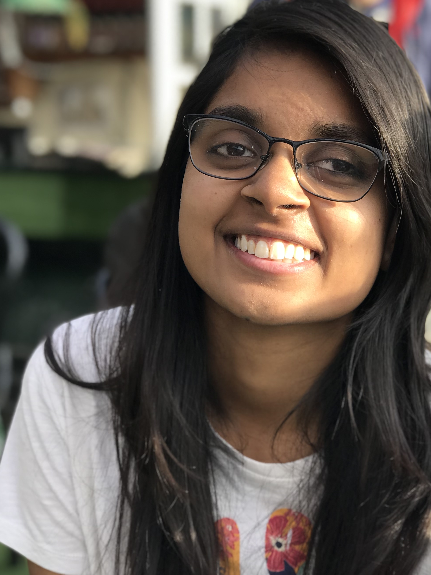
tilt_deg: -2.5
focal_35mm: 88
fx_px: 1461
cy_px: 166
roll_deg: -1.1
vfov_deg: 22.1
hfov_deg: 16.7
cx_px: 296
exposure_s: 1/181
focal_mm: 6.6
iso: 20
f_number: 2.8
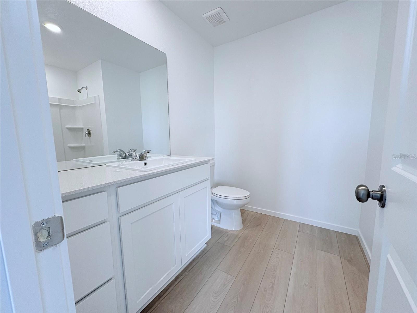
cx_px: 208
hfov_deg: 102.1
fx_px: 169
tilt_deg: -6.0
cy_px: 156
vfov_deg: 85.7
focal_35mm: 14
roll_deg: +1.9
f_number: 2.2
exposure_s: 1/120
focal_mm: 2.22
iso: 80
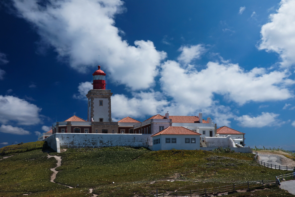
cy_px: 98
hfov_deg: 28.8
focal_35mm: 70
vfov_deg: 19.5
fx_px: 574
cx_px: 148
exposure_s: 1/200
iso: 200
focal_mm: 70
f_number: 11
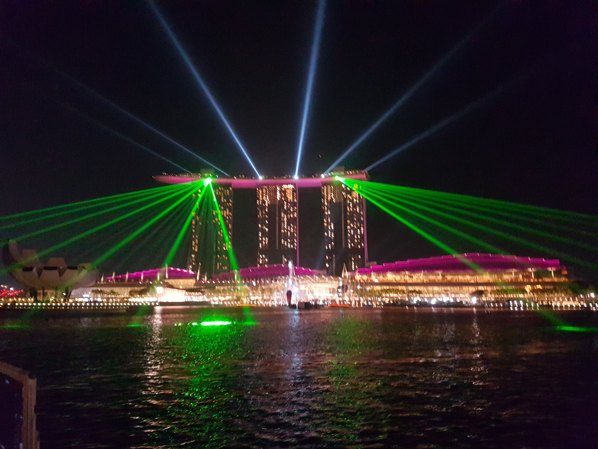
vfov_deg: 53.1
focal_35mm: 26
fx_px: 449
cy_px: 224
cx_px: 299
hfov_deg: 67.3
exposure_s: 1/19
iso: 800
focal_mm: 4.2
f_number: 1.7
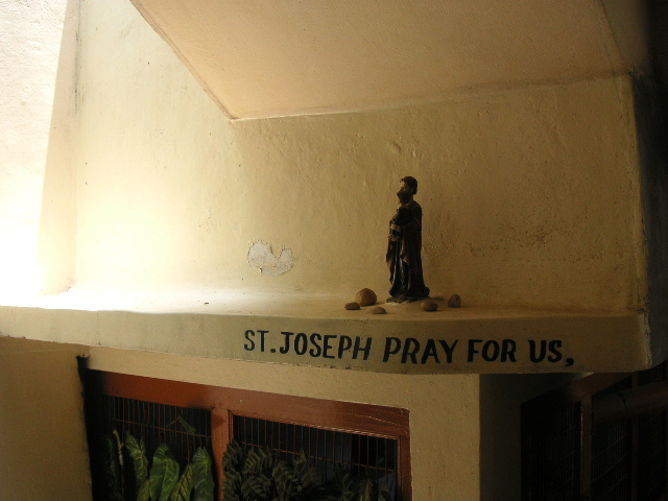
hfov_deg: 50.1
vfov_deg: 38.7
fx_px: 714
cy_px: 250
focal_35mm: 37
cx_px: 334
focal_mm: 6.1
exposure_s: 1/90
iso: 50
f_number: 2.8
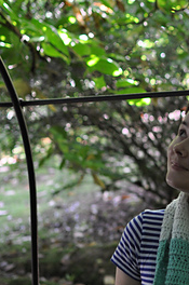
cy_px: 185
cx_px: 222
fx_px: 1006
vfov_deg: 16.1
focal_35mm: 127
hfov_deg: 10.6
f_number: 2
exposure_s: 1/100
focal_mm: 35
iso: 400
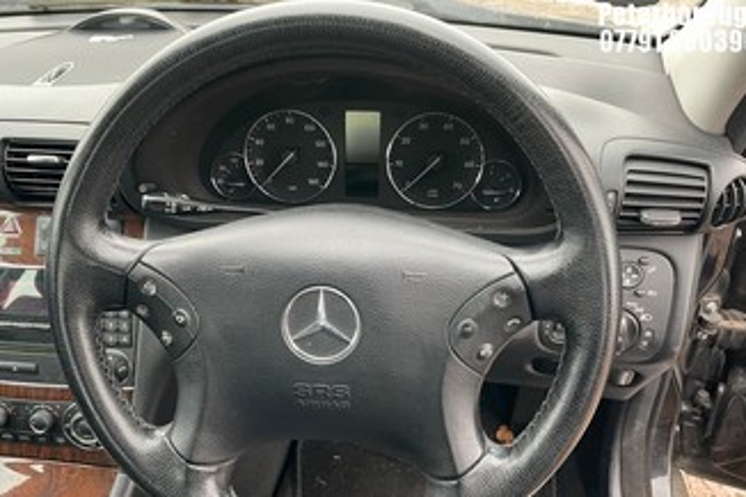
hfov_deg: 63.7
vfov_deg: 44.7
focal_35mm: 29
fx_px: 601
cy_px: 298
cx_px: 364
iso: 125
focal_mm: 4.2
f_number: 1.6
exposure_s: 1/97
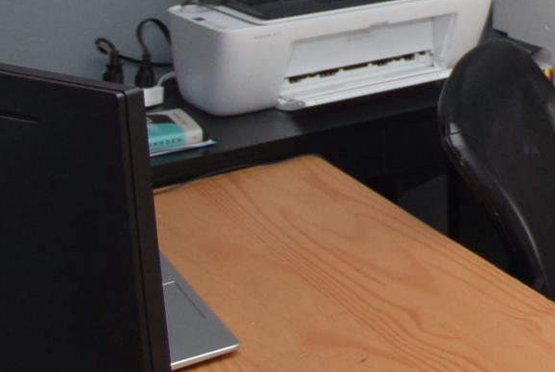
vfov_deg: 15.5
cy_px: -266
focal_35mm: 78
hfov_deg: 18.2
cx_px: 1088
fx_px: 1204
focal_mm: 10
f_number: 4.5
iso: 800
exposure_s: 1/80
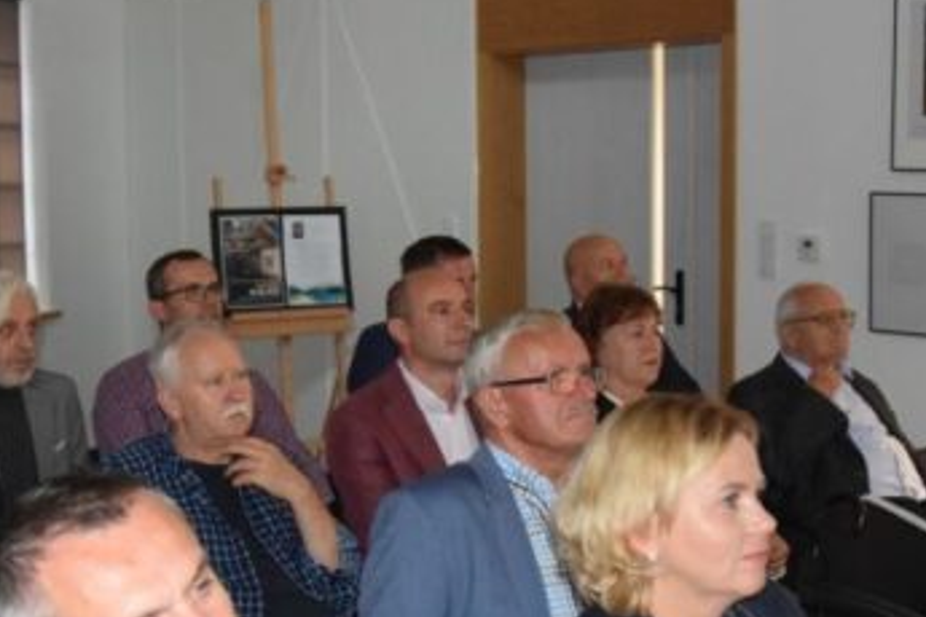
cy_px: 325
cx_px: 421
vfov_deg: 19.4
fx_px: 1803
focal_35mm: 70
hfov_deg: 28.8
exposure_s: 1/60
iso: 3200
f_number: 3.8
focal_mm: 21
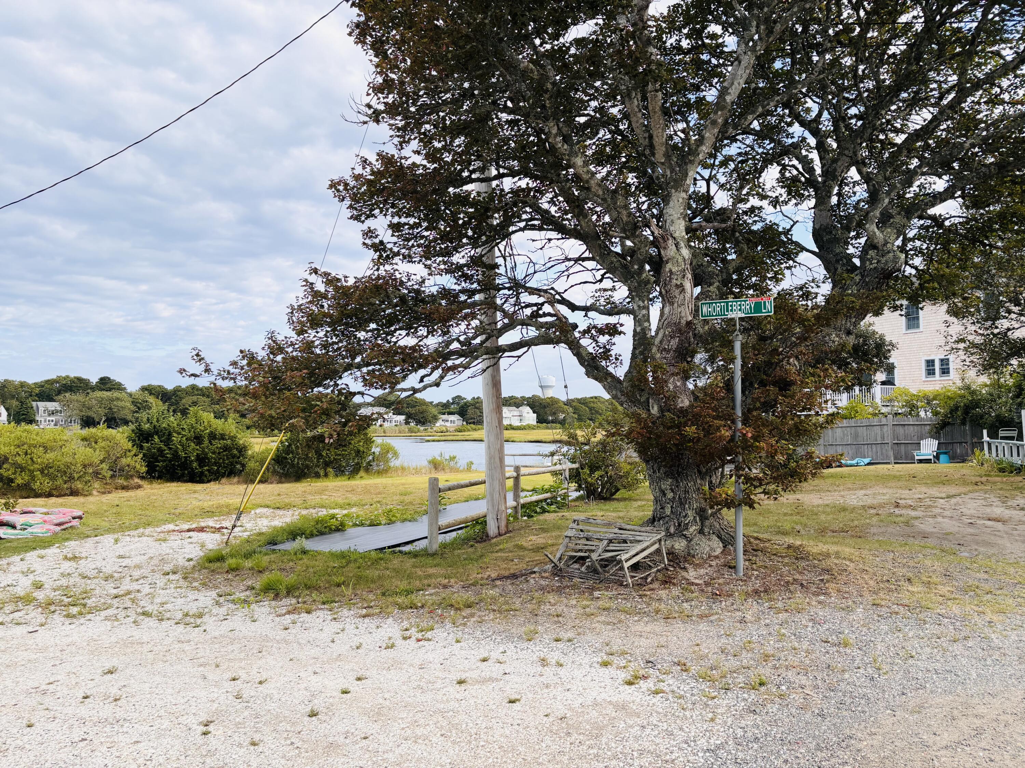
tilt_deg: +2.0
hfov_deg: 67.3
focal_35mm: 26
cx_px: 512
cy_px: 384
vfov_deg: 53.1
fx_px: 770
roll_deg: +0.5
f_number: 1.6
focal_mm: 5.96
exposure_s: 1/1721
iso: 50
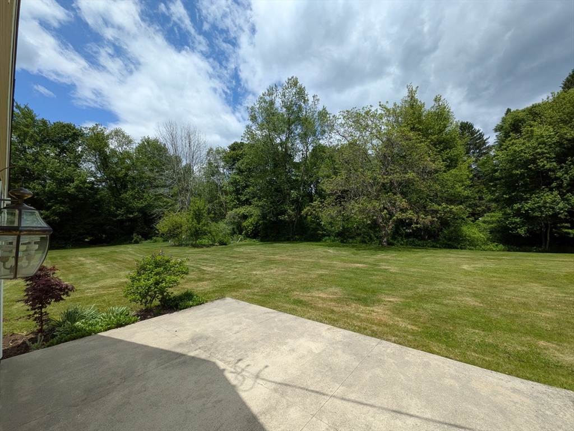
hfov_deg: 102.1
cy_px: 216
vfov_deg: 85.7
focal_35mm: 14
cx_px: 287
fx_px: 232
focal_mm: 1.85
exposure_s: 1/2294
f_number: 2.2
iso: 47
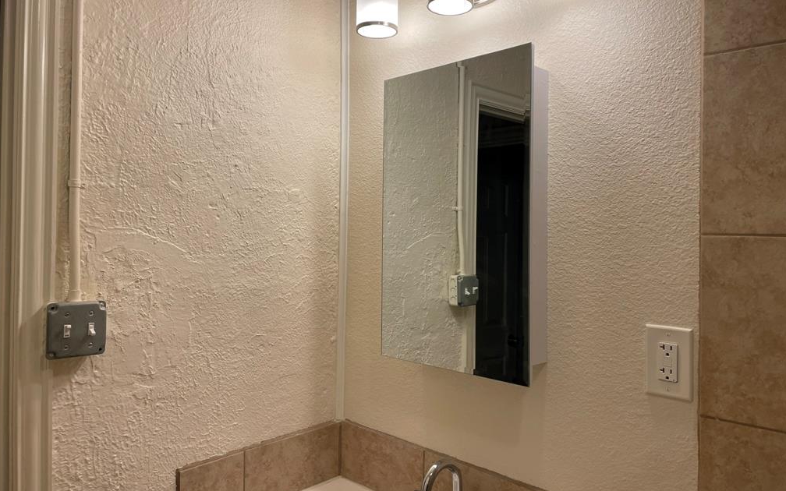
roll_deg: +0.2
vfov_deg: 44.5
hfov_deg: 66.5
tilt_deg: +0.3
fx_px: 600
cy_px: 224
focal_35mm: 28
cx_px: 389
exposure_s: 1/125
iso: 32
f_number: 1.6
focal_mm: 4.2
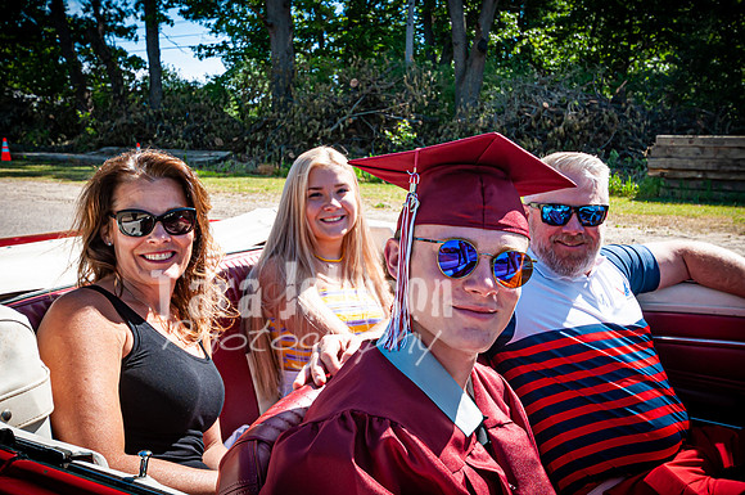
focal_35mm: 36
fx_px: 744
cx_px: 372
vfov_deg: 36.8
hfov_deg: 53.2
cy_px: 248
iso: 200
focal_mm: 24
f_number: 9
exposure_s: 1/320
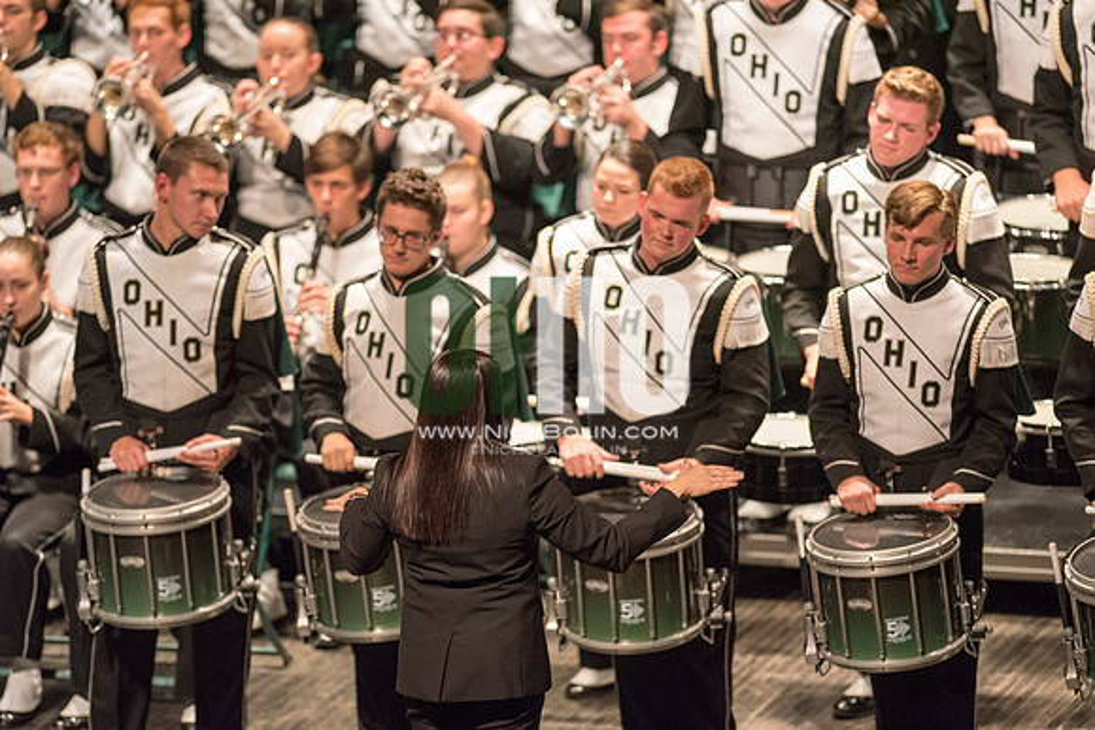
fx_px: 9127
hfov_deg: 6.9
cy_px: 365
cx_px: 548
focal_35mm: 300
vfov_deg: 4.6
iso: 4000
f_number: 2.8
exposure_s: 1/500
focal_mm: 300
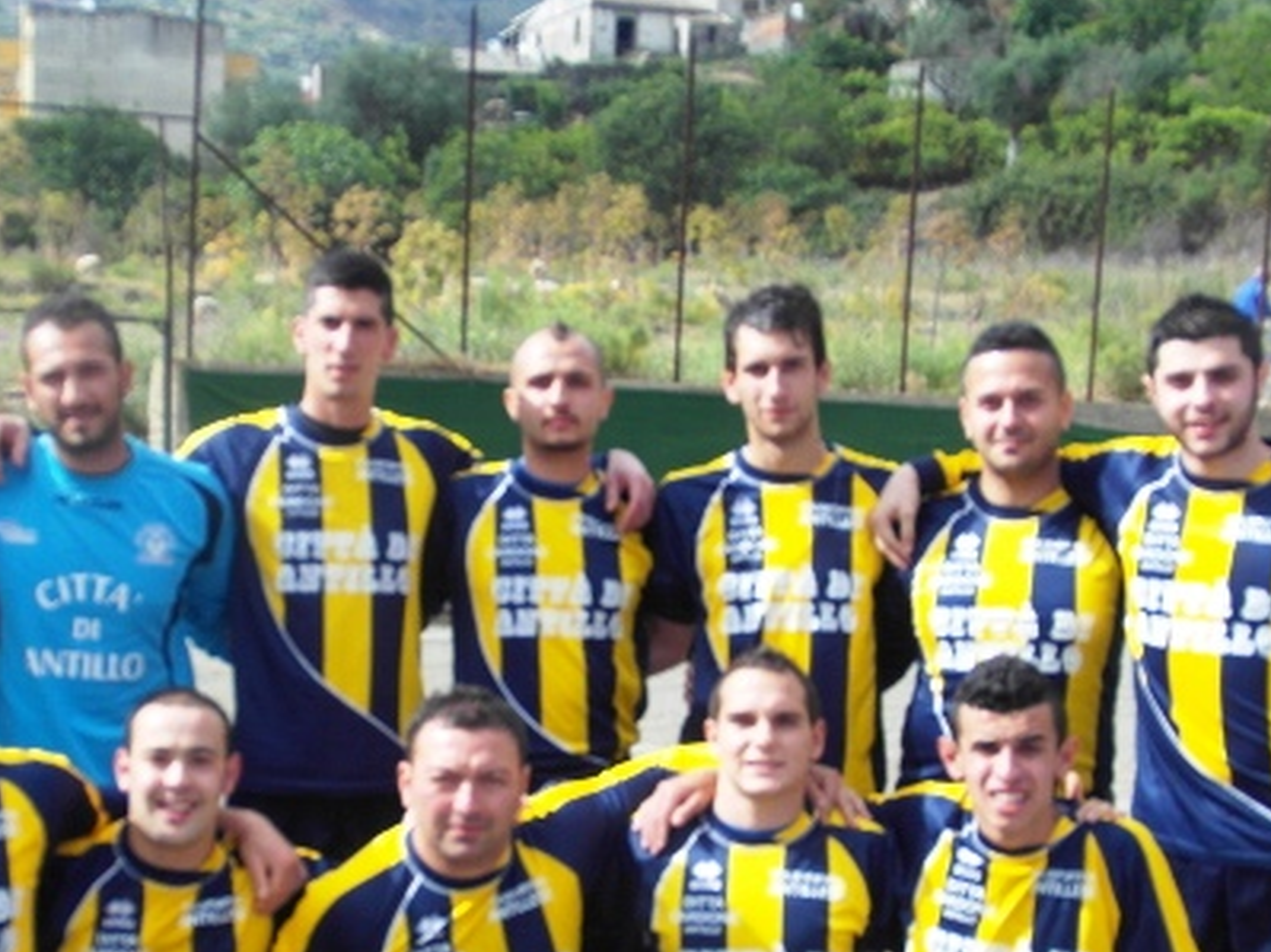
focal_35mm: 61
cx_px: 529
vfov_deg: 23.8
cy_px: 680
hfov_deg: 31.6
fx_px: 2239
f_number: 3.6
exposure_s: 1/350
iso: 100
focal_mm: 6.8
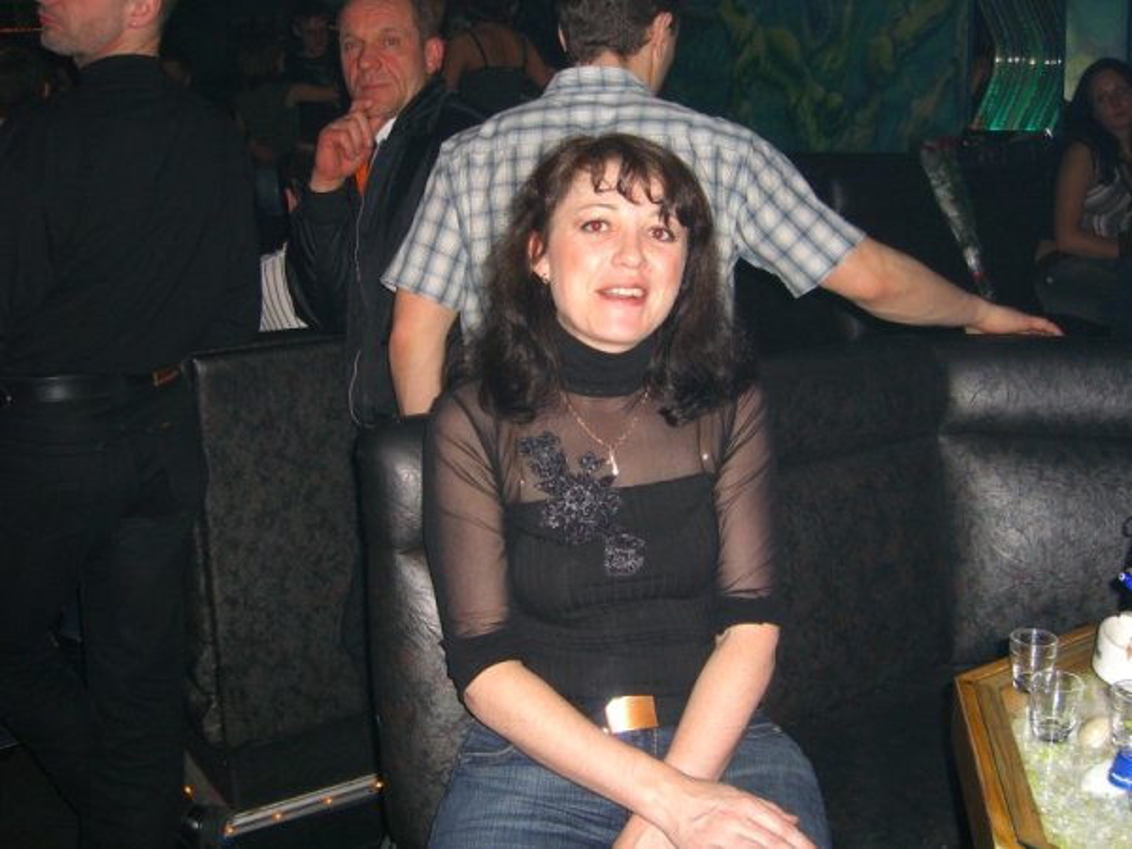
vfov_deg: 37.7
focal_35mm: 38
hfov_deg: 49.0
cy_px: 424
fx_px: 1243
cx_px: 566
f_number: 2.8
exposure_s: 1/60
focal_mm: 7.9
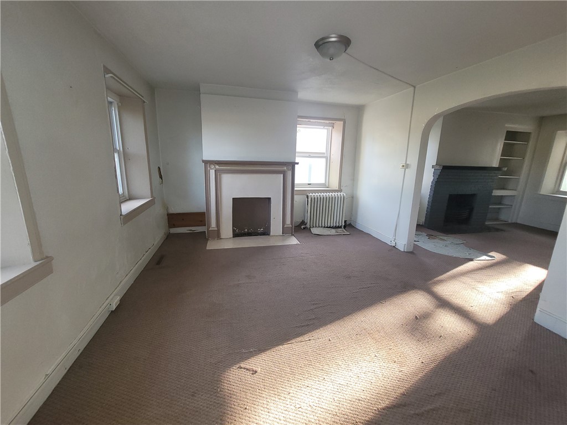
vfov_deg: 89.9
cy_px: 212
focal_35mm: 13
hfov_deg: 106.2
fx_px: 213
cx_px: 284
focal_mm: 2.2
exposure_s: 1/60
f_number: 2.2
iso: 125
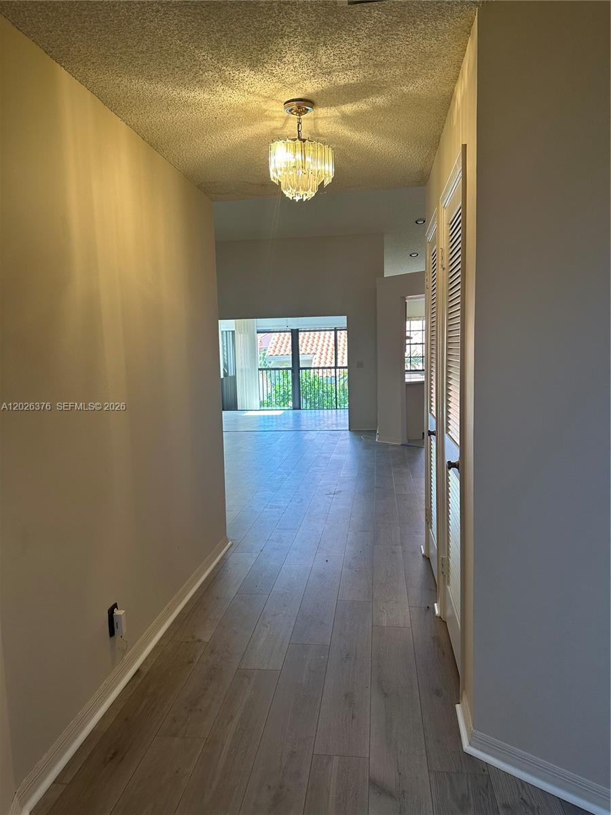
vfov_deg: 71.6
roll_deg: +2.2
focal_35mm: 24
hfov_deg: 56.8
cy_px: 408
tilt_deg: -6.4
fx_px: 565
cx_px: 306
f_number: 1.78
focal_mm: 6.86
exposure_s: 1/120
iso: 160
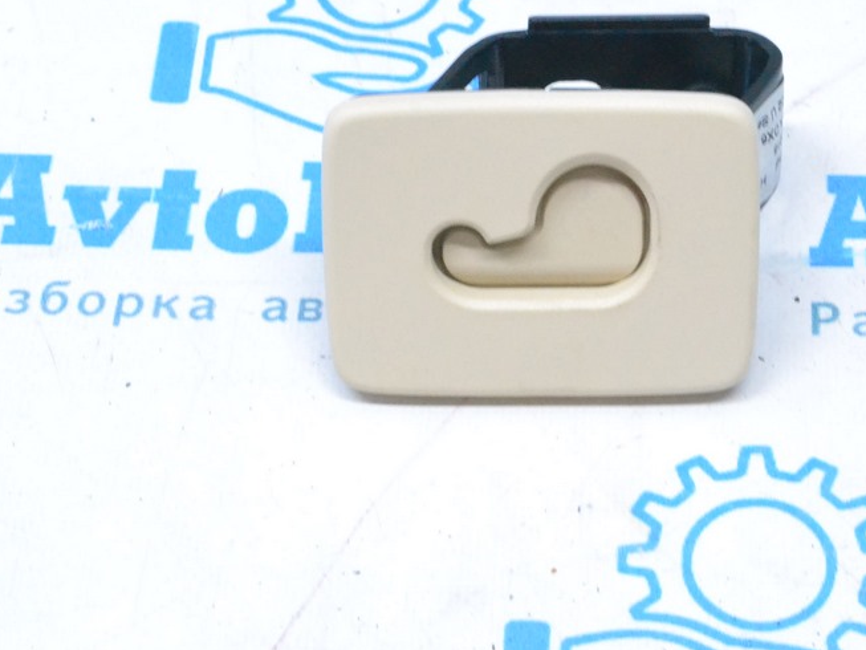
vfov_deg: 14.2
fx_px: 2602
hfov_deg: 18.9
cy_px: 228
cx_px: 536
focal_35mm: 104
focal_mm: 46
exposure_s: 1/100
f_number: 13
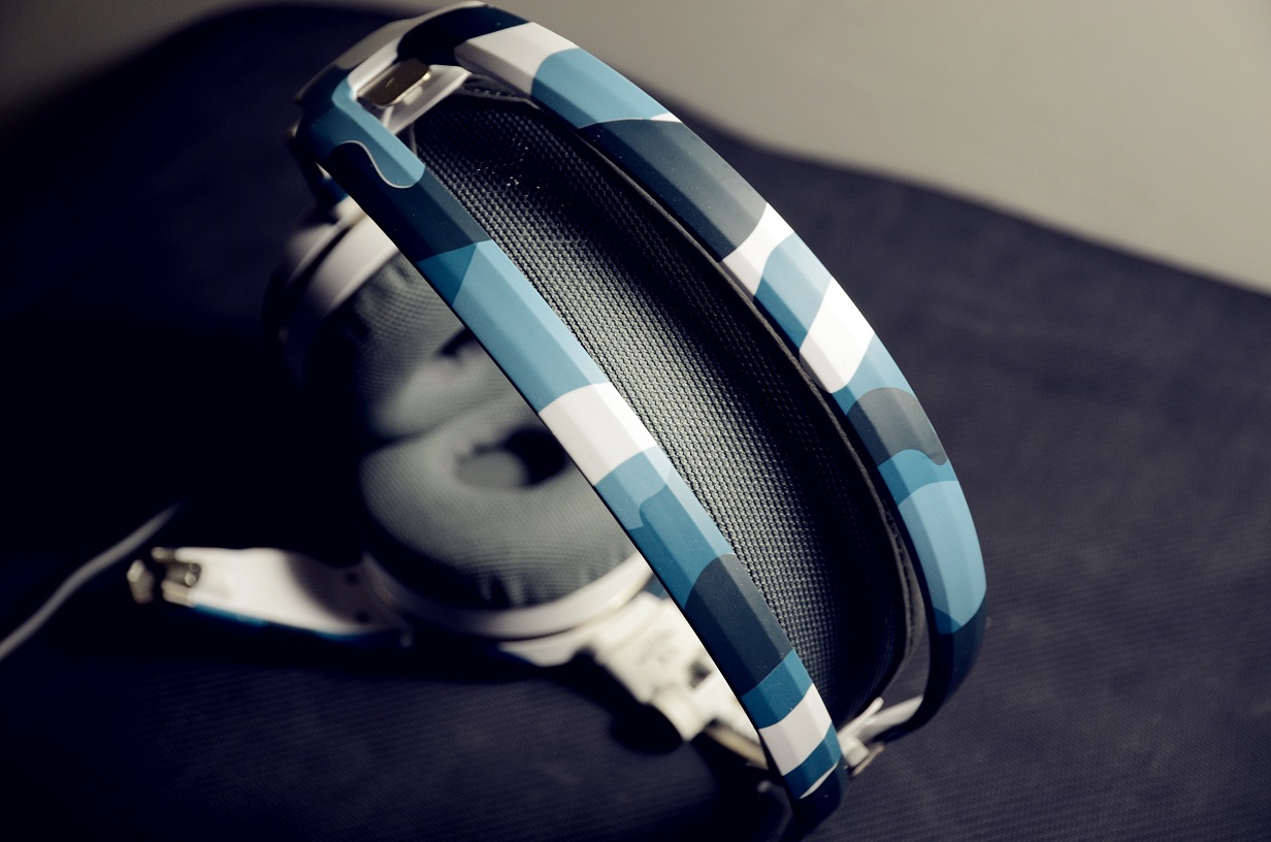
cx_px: 636
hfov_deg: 26.0
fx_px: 2748
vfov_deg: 17.4
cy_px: 421
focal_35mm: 78
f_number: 5.6
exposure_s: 1/2.5
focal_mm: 52
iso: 400
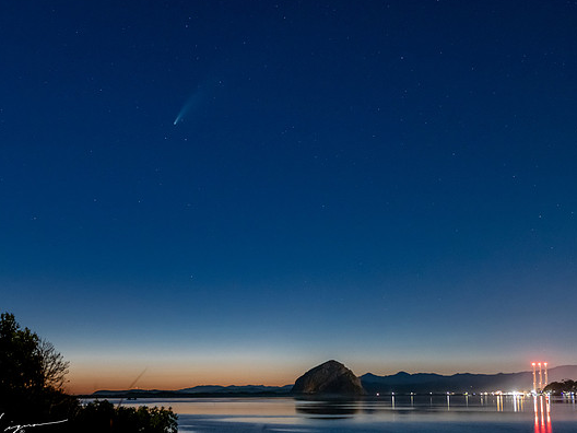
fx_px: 967
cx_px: 267
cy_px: 193
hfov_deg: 33.2
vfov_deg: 25.2
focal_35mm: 58
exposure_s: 2
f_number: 4
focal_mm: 42
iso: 1600
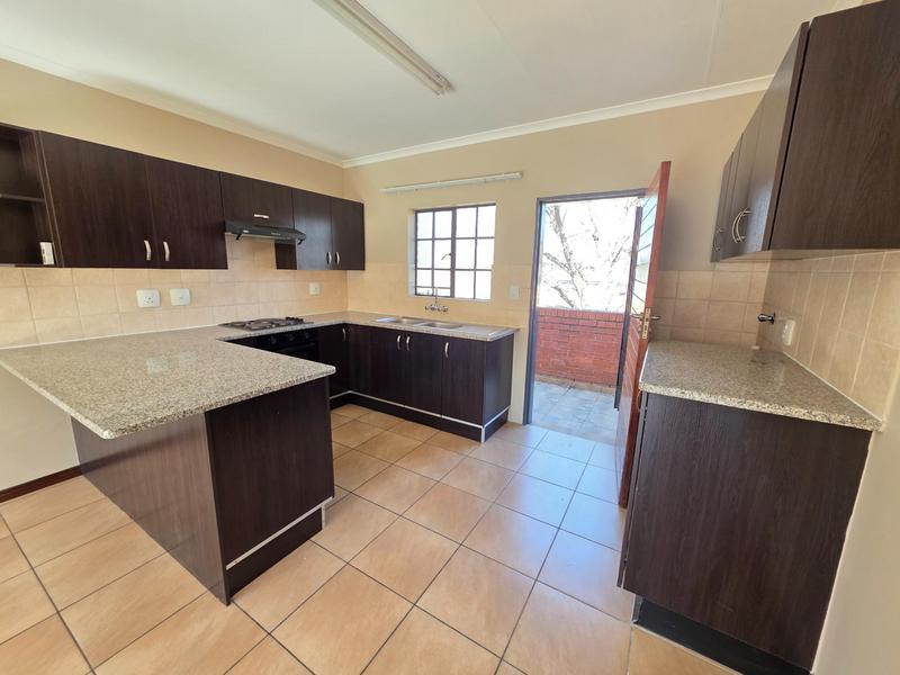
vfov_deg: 89.9
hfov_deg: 106.2
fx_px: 338
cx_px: 450
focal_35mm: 13
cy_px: 338
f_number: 1.9
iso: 160
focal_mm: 2.2
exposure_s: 1/100
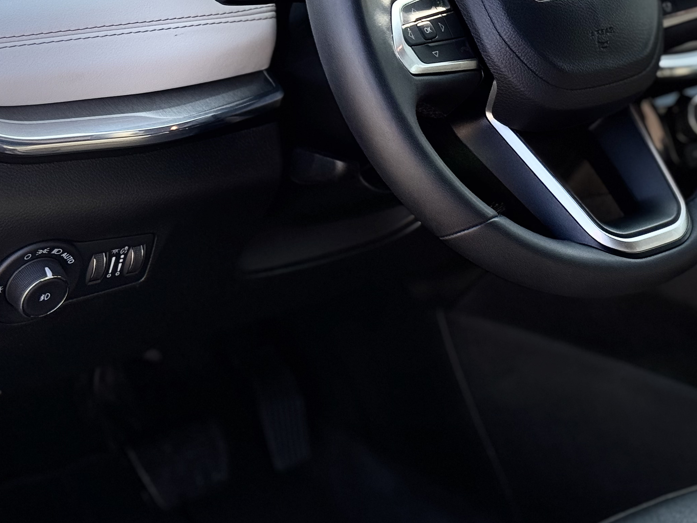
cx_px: 470
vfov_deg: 15.5
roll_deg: -2.9
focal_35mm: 94
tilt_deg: -16.3
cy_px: 44
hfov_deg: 20.8
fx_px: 1893
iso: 64
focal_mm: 6.76
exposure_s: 1/514
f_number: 1.78
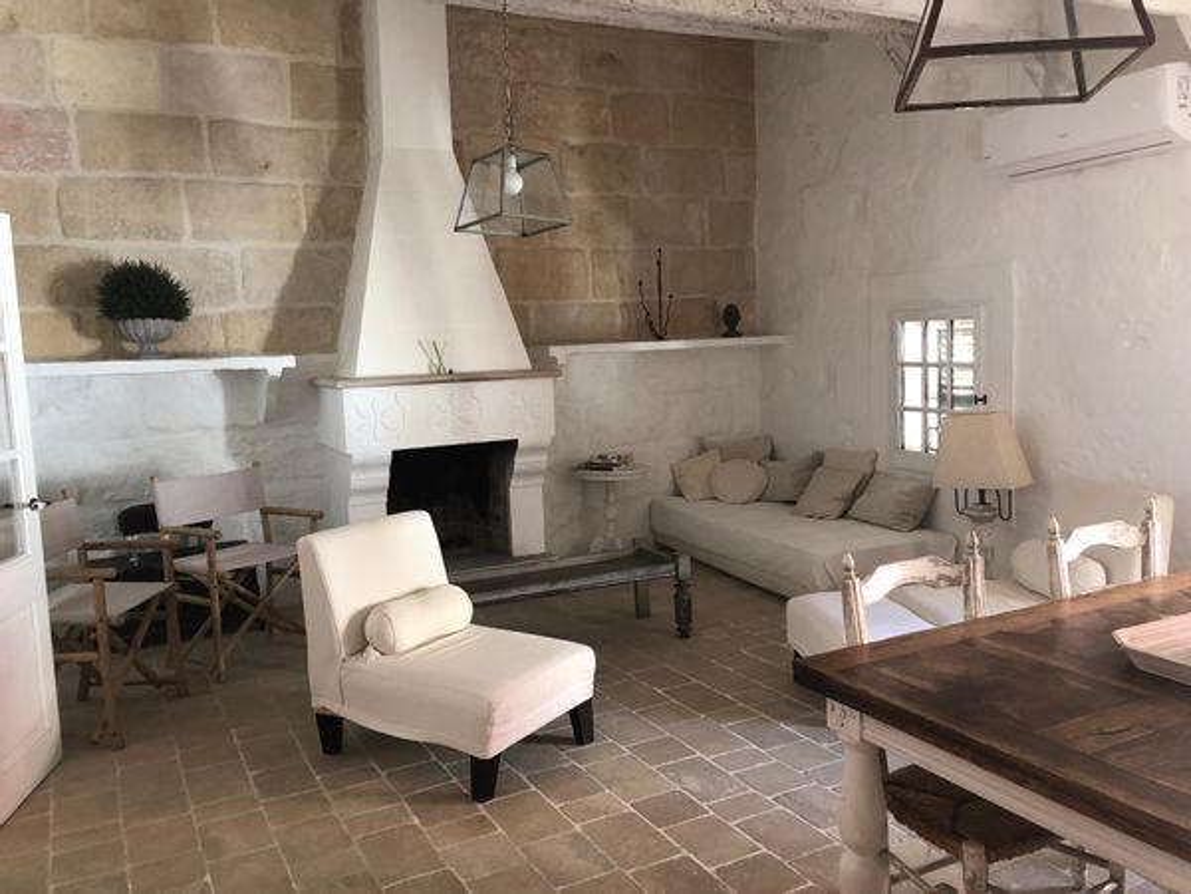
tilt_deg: -6.1
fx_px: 963
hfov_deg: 63.4
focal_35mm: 28
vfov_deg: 49.7
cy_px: 447
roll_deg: +2.2
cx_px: 596
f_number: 1.8
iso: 40
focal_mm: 4
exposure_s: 1/15
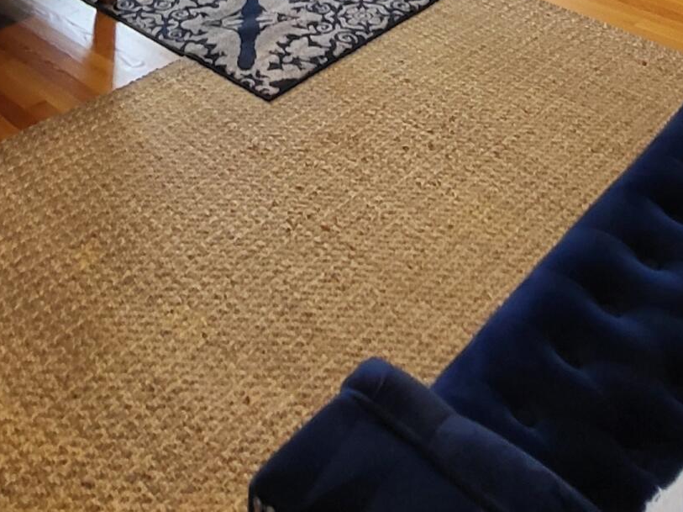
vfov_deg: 22.7
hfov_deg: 39.6
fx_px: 947
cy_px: -318
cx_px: 297
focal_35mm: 48
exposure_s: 1/60
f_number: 2.2
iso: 125
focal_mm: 1.74
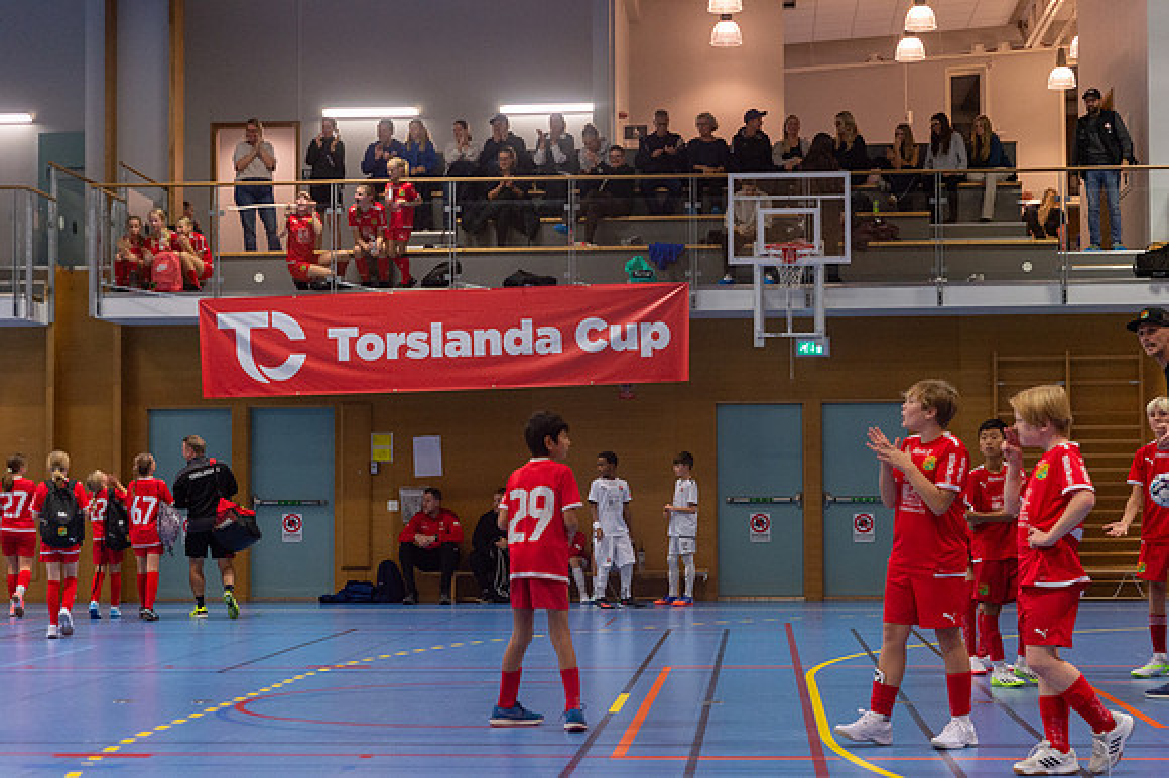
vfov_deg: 20.8
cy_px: 389
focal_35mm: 65
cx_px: 584
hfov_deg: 30.8
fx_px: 2119
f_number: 3.5
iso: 2000
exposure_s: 1/400
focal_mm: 65
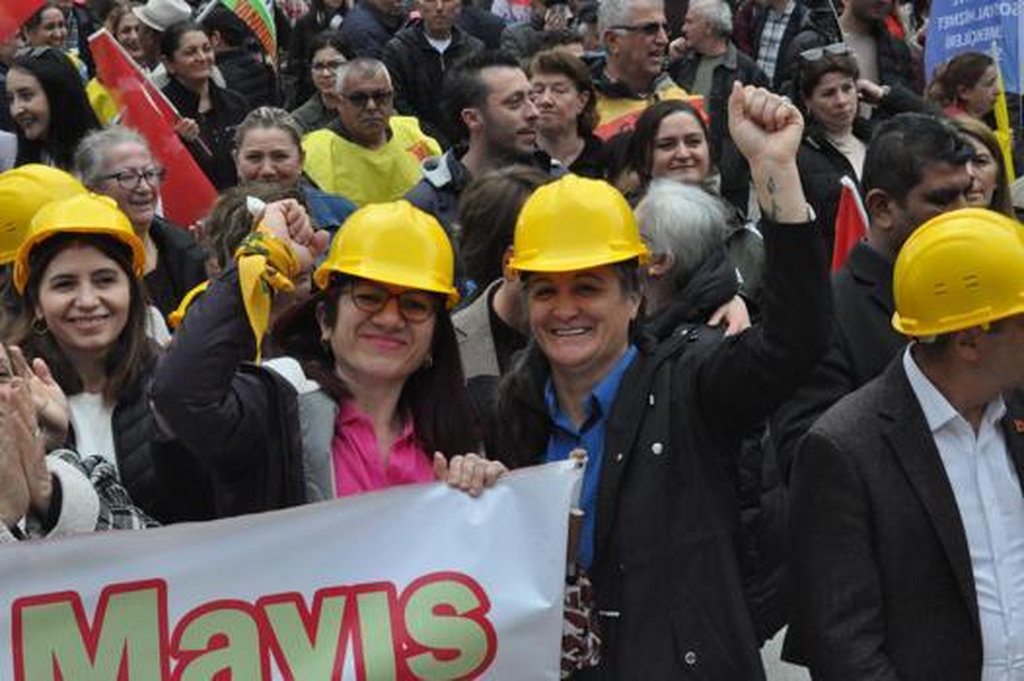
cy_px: 340
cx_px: 512
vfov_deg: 16.5
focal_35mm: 82
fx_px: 2345
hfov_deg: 24.6
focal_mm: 55
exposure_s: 1/640
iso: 3200
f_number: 13
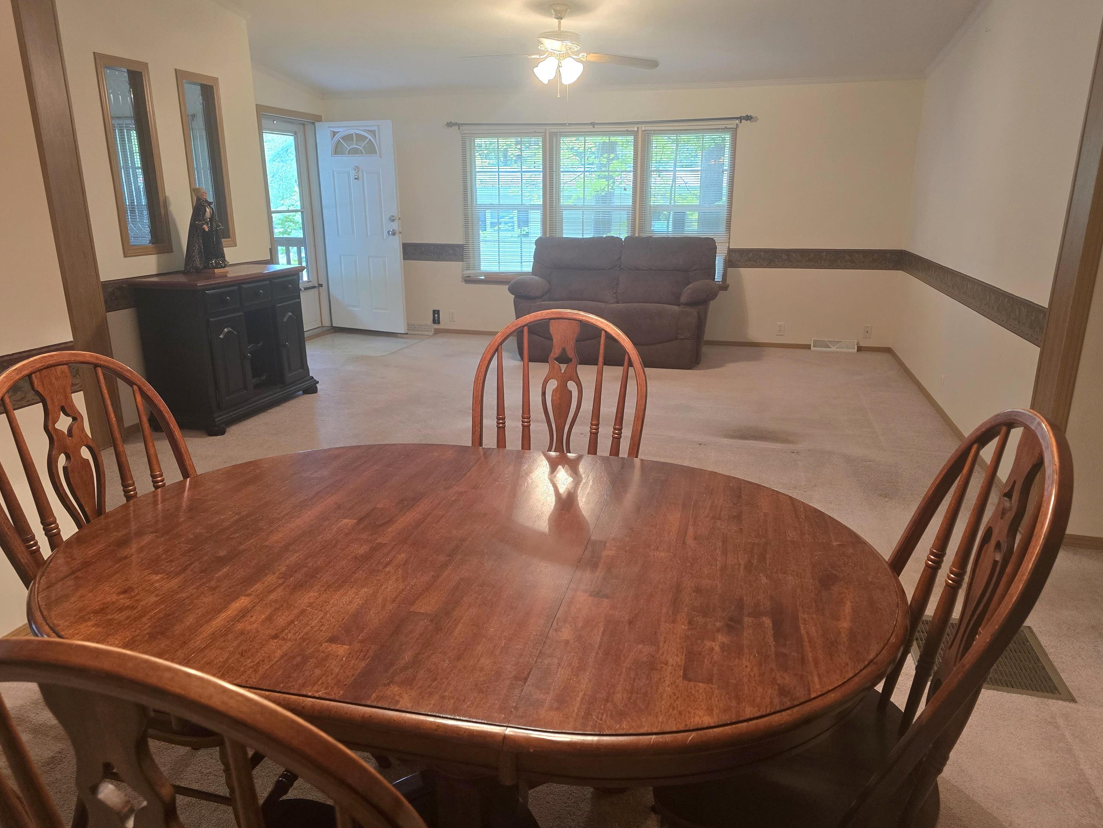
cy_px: 410
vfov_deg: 56.8
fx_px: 765
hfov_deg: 71.6
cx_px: 553
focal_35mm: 24
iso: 320
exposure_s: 1/120
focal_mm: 6.3
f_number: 1.7
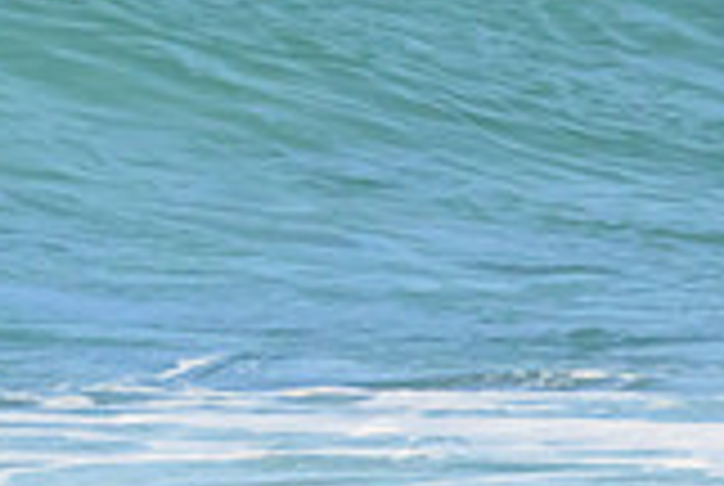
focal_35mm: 3710
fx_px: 74749
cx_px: -269
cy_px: -360
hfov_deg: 0.6
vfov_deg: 0.4
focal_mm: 800
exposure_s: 1/2000
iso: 2000
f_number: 11
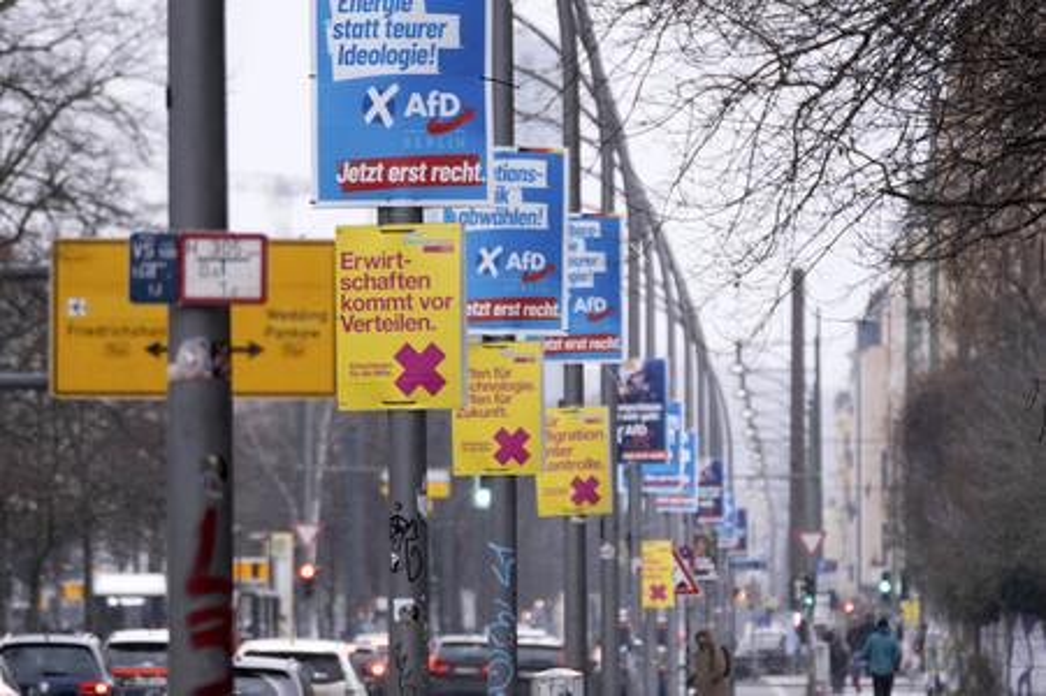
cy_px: 348
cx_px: 523
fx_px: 12194
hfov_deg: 4.9
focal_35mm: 420
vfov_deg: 3.3
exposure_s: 1/110
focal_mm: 280
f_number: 5.6
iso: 800
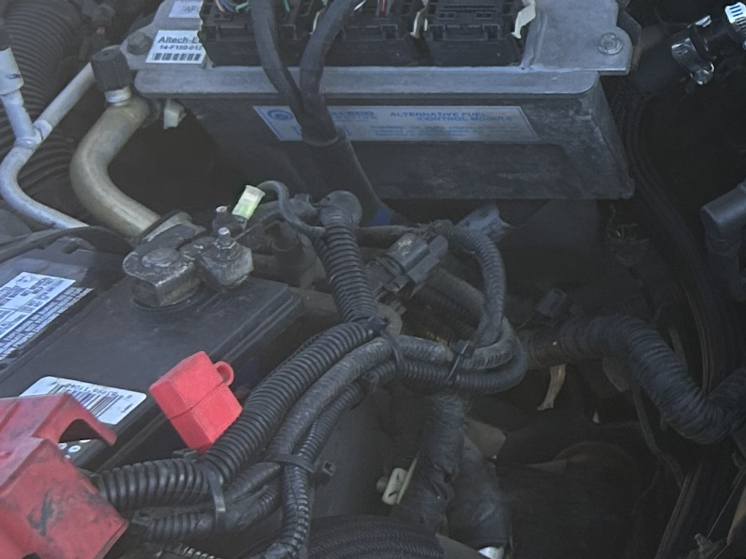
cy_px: 5
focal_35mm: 103
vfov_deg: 14.1
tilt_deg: -25.2
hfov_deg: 16.6
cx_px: 1241
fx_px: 2219
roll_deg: -1.2
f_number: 1.5
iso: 50
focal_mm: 5.7
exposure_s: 1/439
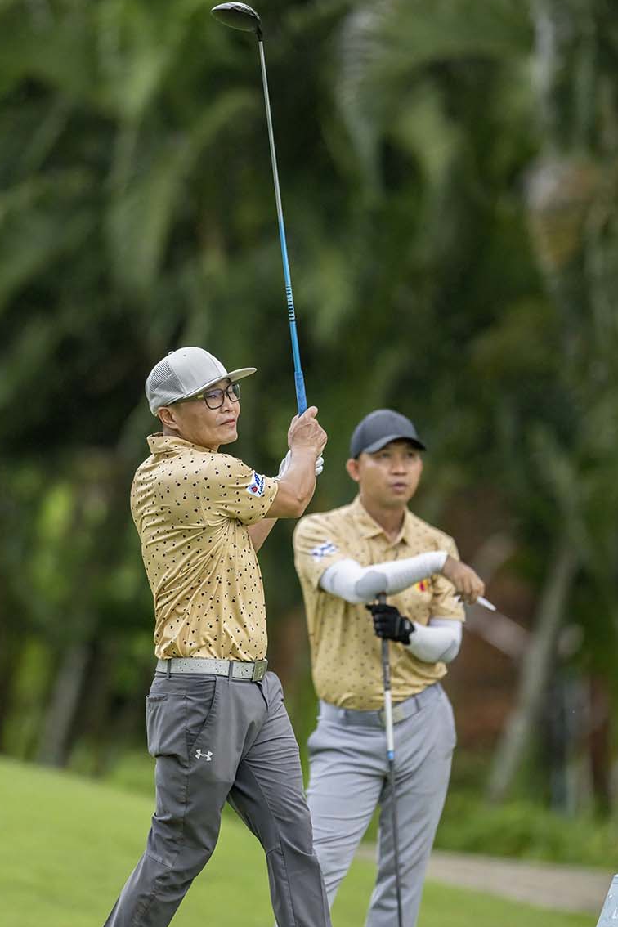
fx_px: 13080
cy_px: 510
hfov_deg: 2.7
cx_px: 268
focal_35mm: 508
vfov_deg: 4.1
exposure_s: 1/6400
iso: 5600
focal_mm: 400
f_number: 3.2
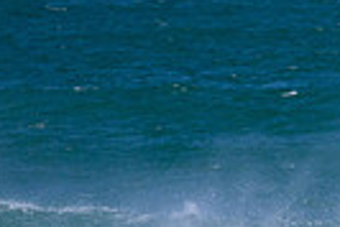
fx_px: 19770
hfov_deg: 1.0
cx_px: 647
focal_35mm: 2091
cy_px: 440
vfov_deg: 0.7
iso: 1250
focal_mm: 480
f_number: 11
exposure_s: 1/2000
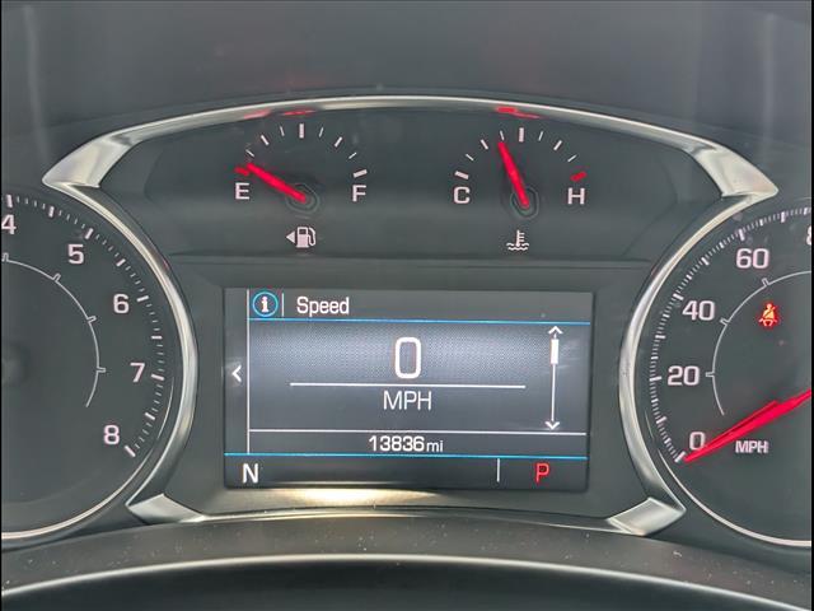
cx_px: 407
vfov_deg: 29.7
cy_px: 306
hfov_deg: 38.9
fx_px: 1152
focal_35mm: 49
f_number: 1.68
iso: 693
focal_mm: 6.9
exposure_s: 1/286
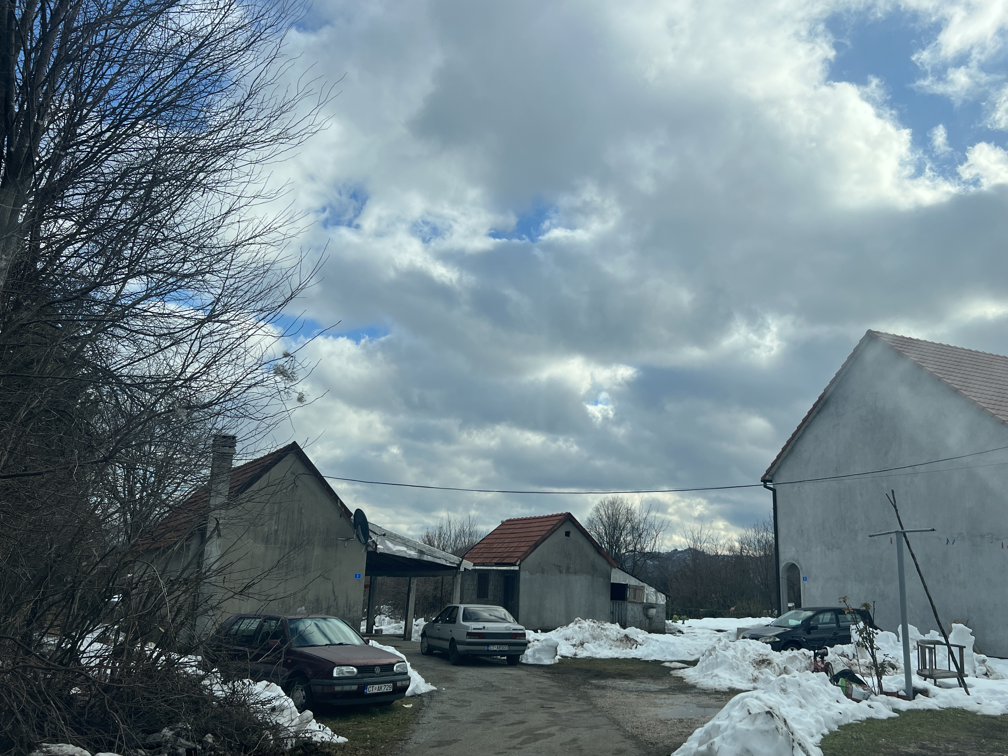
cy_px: 385
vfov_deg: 46.8
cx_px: 565
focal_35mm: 30
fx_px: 874
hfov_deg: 59.8
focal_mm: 5.7
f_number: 1.5
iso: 50
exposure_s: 1/4630
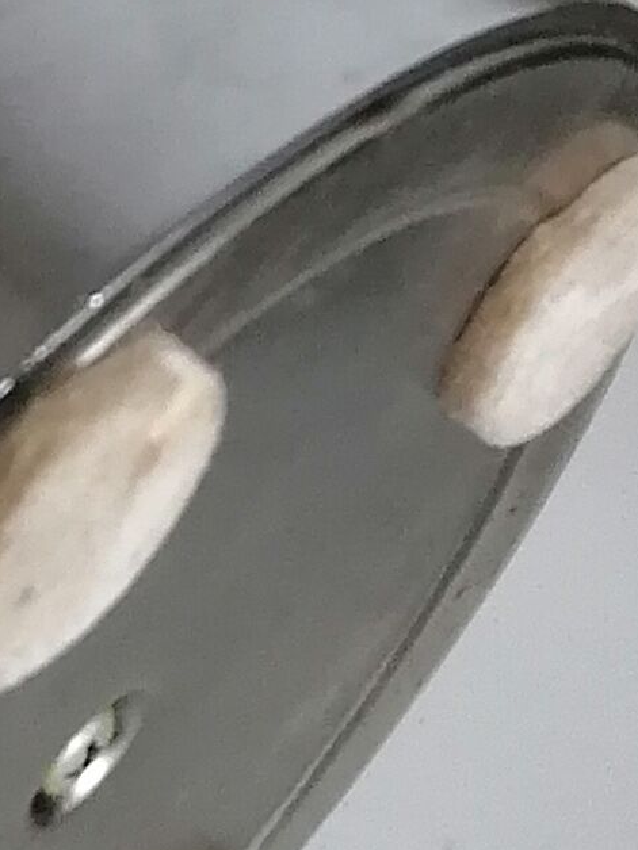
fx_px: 4227
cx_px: -442
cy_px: -759
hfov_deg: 8.4
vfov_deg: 10.7
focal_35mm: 172
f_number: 1.8
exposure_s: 1/33.3
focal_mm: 4.75
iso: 160
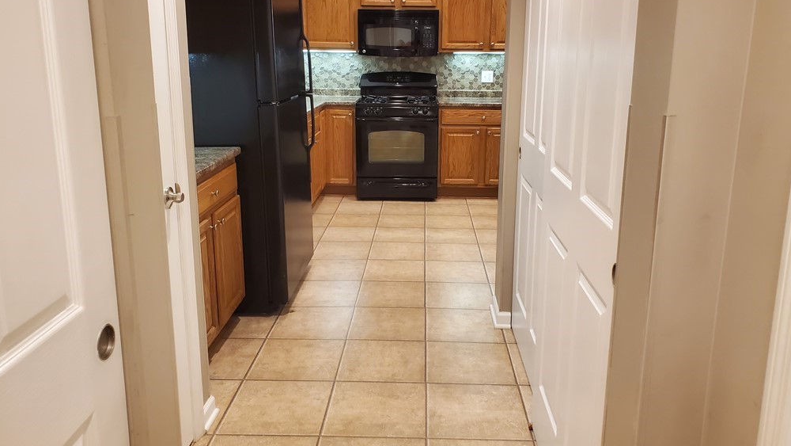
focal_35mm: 29
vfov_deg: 40.0
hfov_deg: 66.1
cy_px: 180
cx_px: 399
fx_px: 608
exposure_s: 1/40
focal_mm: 4.3
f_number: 2.4
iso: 320
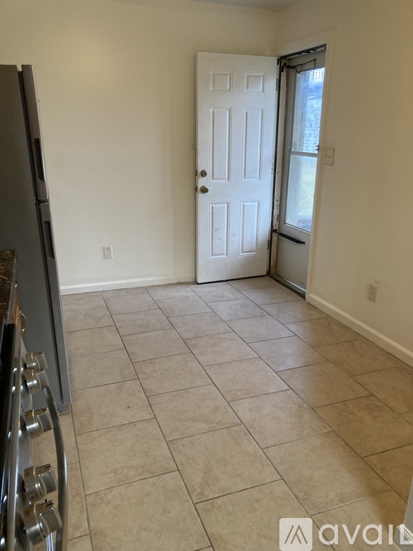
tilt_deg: -17.8
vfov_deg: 63.5
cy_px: 276
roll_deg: -1.4
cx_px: 206
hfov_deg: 49.7
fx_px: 446
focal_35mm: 28
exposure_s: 1/60
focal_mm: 3.99
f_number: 1.8
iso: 125
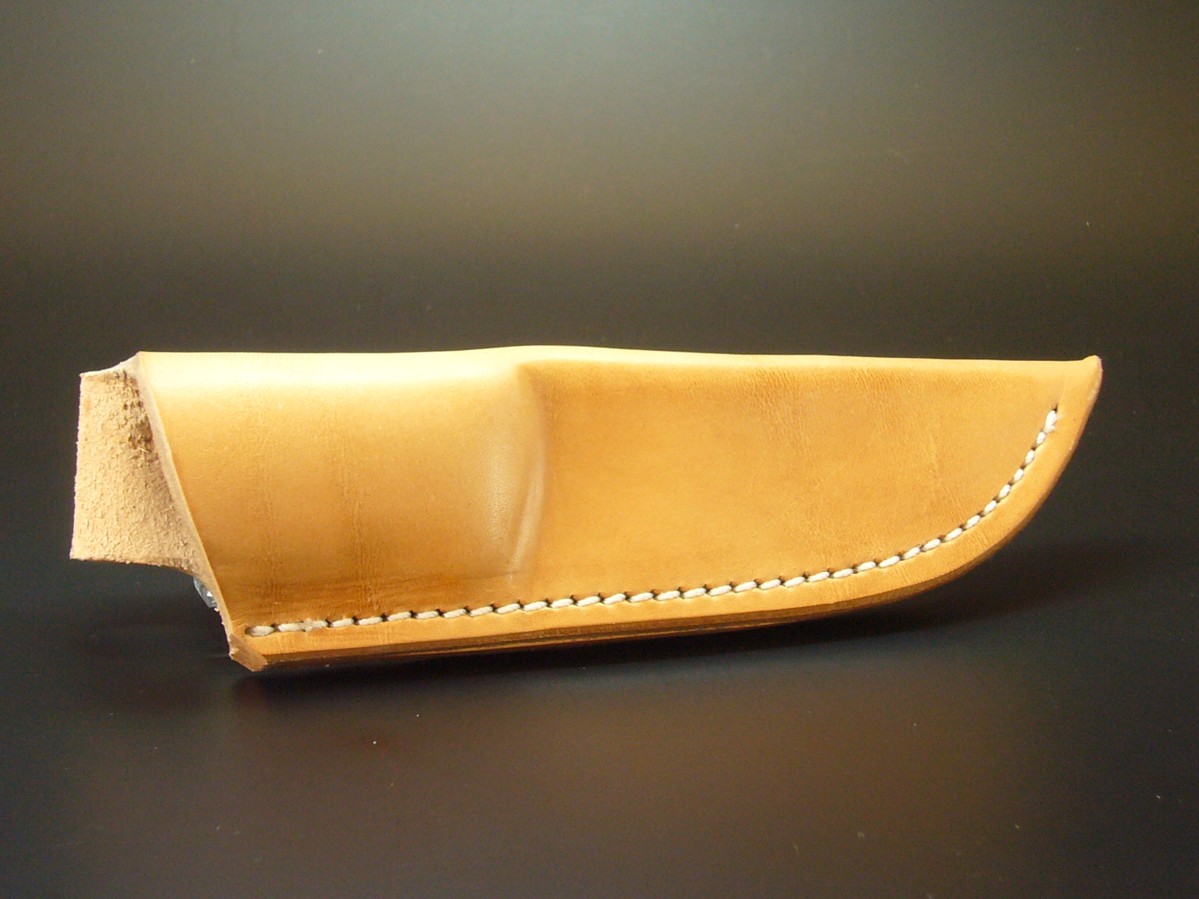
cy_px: 450
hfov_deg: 29.0
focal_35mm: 67
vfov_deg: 21.9
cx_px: 600
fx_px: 2321
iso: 160
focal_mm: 8.1
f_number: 3.6
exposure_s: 1/15
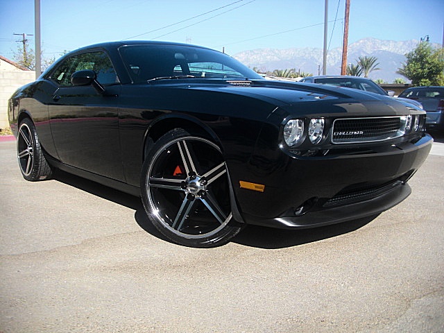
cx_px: 222
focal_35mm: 36
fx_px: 462
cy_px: 166
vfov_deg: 39.7
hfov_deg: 51.4
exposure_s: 1/400
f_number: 2.8
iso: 50
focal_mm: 6.3
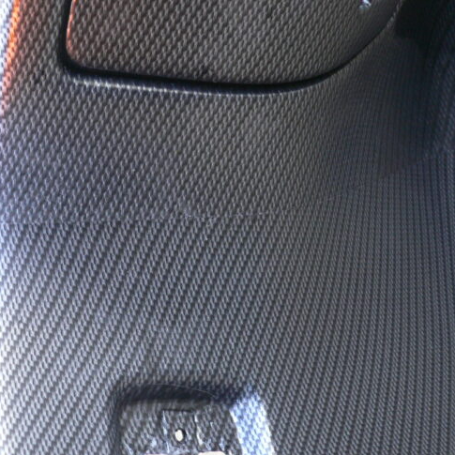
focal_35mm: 51
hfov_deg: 33.1
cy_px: 229
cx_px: 146
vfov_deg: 33.4
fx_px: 758
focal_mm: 5.8
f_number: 2.8
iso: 100
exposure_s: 1/20
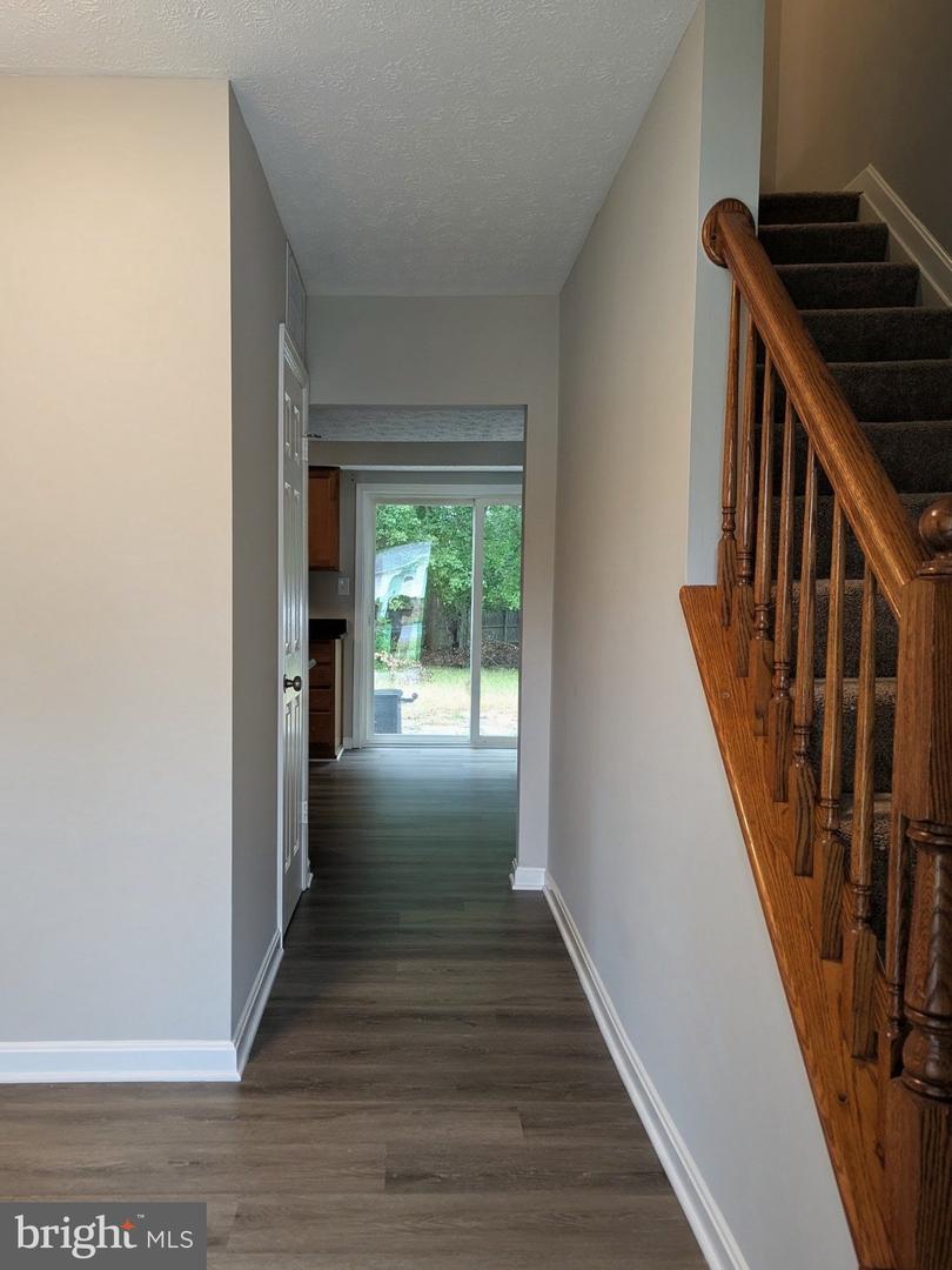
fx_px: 880
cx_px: 476
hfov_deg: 56.8
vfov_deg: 71.6
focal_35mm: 24
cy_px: 635
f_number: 1.85
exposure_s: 1/24
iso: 49
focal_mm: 6.81
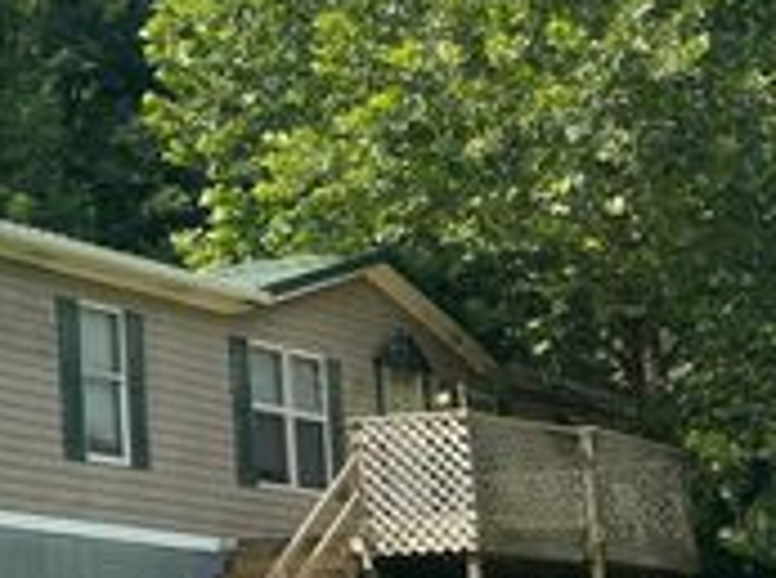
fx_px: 3110
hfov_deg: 13.7
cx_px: -211
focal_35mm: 139
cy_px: 231
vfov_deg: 10.6
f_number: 1.78
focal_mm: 6.86
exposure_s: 1/2252
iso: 64
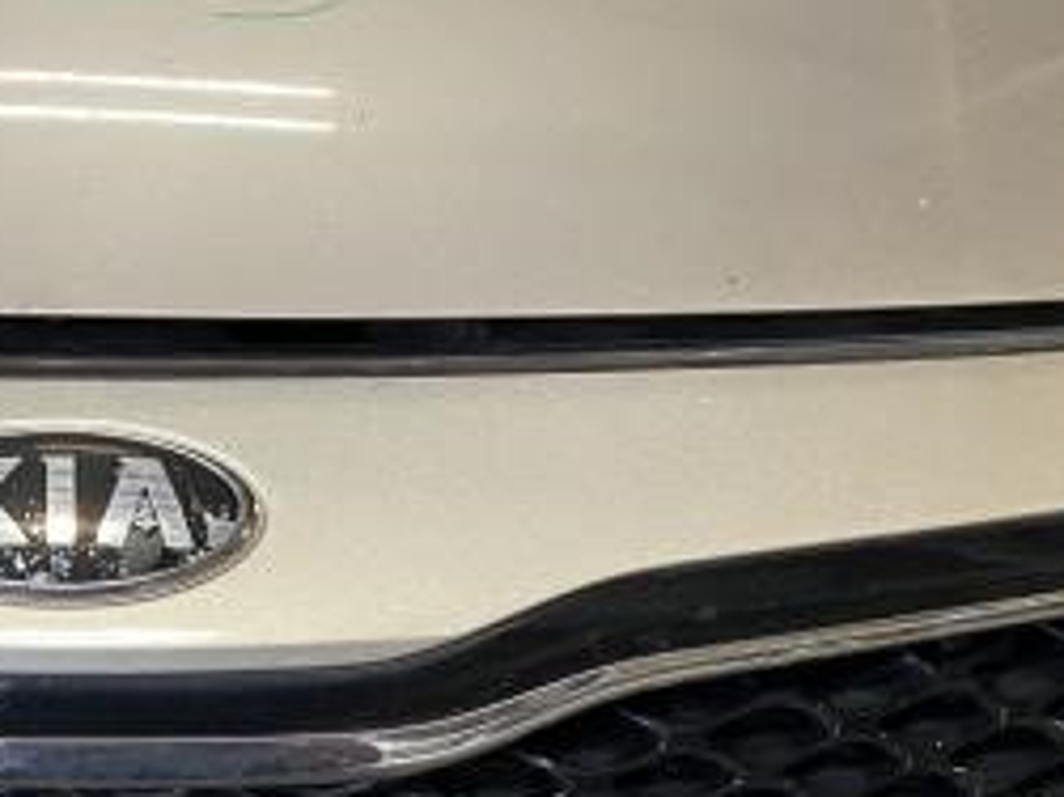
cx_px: 38
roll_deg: -0.3
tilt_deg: -35.6
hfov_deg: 22.8
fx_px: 2550
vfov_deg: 16.6
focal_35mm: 83
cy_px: 1098
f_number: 1.8
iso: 125
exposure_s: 1/62
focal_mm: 4.25
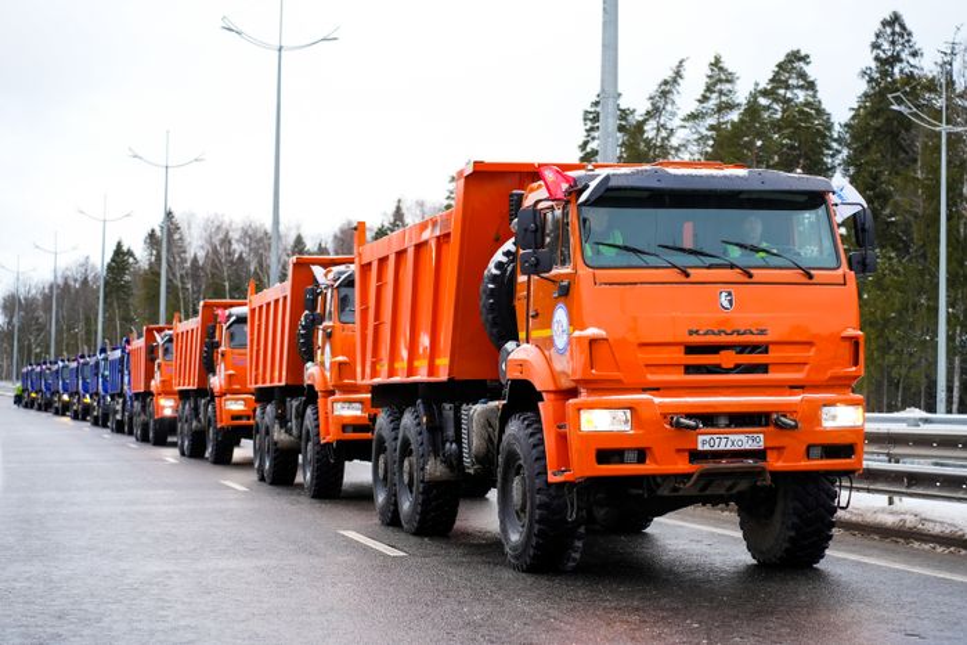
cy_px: 322
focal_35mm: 71
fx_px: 1907
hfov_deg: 28.5
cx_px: 484
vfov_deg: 19.2
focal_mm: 71
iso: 1600
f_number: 3.5
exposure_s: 1/800
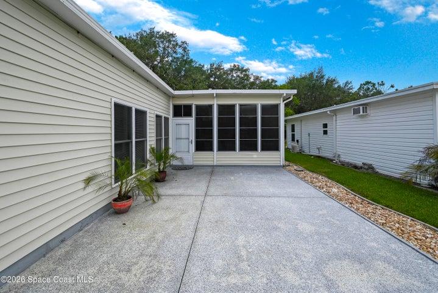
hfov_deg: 104.2
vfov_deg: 81.3
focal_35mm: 14
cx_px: 219
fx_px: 170
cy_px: 146
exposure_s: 1/320
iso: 100
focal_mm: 14
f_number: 8
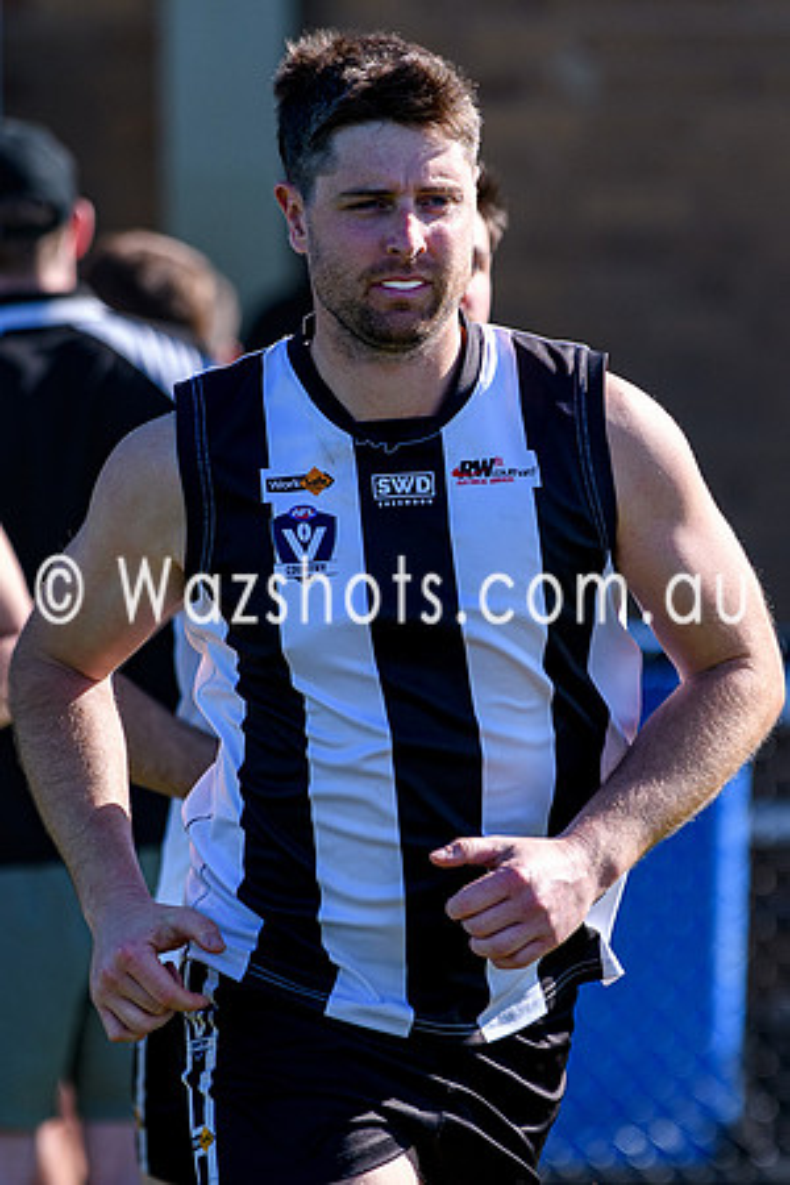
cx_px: 512
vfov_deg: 4.4
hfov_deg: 3.0
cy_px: 572
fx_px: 15274
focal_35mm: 464
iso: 320
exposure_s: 1/3200
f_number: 2.8
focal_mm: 170
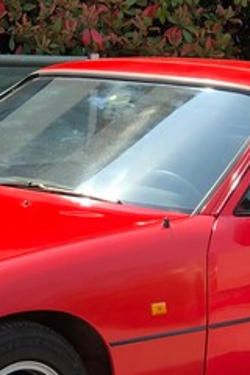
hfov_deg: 7.6
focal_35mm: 180
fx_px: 1875
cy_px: 242
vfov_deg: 11.4
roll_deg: -0.3
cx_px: 44
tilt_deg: -7.6
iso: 16
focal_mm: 6
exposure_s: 1/176
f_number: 2.4
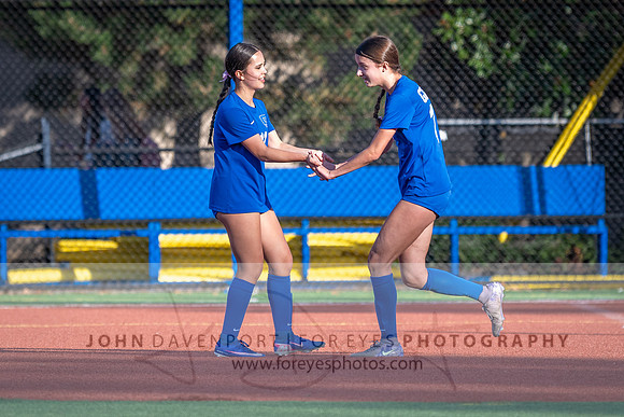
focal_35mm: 508
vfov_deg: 2.7
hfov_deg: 4.1
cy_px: 131
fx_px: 8812
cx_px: 312
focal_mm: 200
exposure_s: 1/2000
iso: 360
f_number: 2.8
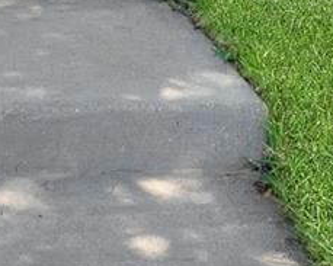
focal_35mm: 126
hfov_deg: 15.0
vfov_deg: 9.3
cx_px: 6
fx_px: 1241
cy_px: -572
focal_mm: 15
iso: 500
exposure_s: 1/250
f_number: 9
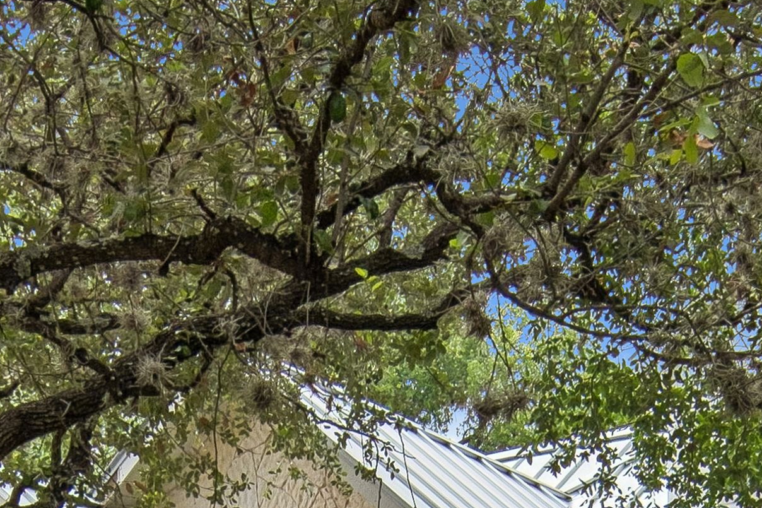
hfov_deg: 24.5
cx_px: 378
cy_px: 1010
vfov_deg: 13.9
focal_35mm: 83
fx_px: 1756
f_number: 8
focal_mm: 12
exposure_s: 1/250
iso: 100
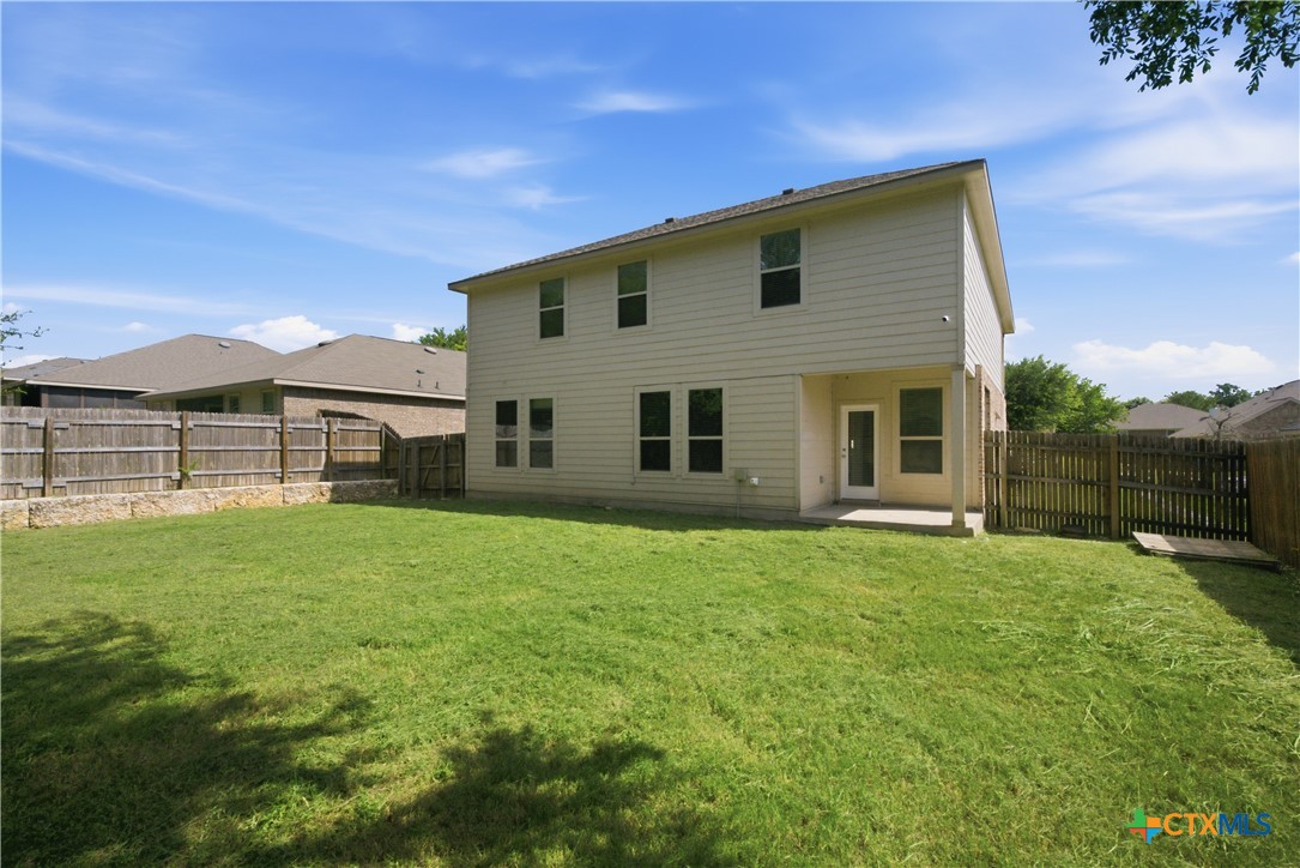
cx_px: 650
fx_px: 578
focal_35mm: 16
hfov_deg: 96.7
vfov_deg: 73.8
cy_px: 434
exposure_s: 1/6400
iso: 2000
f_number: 7.1
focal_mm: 16
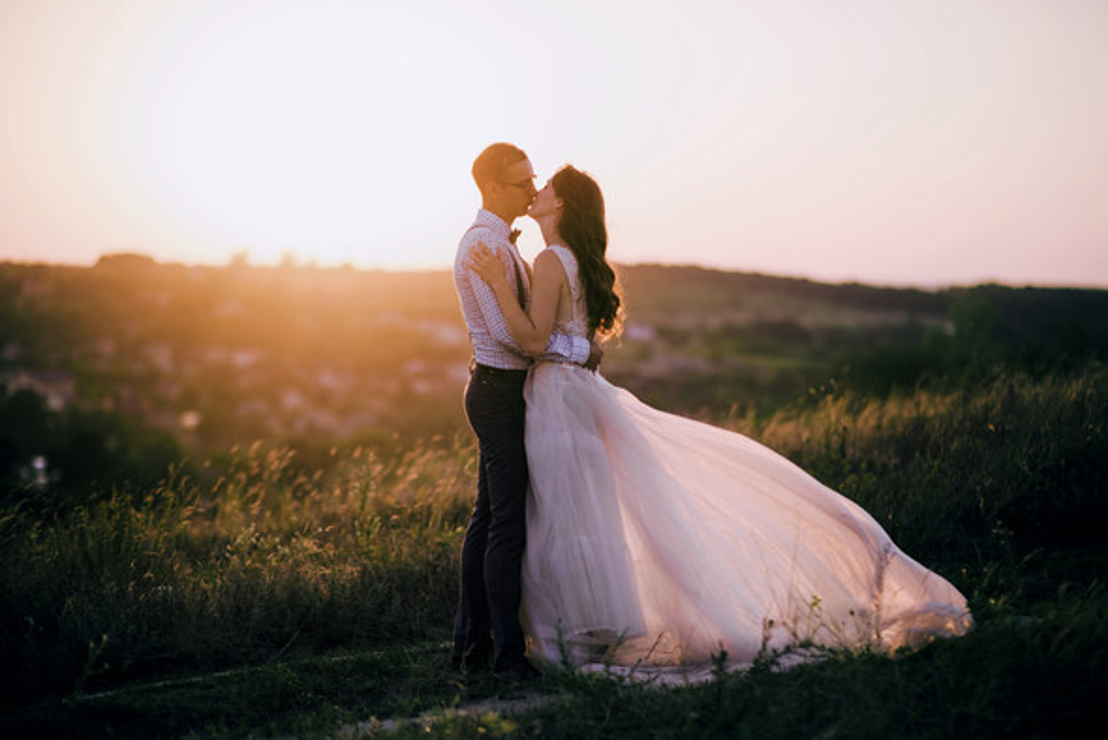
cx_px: 554
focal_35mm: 85
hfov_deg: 23.9
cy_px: 370
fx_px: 2617
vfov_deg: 16.1
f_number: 1.8
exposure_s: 1/2000
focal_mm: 85
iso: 200
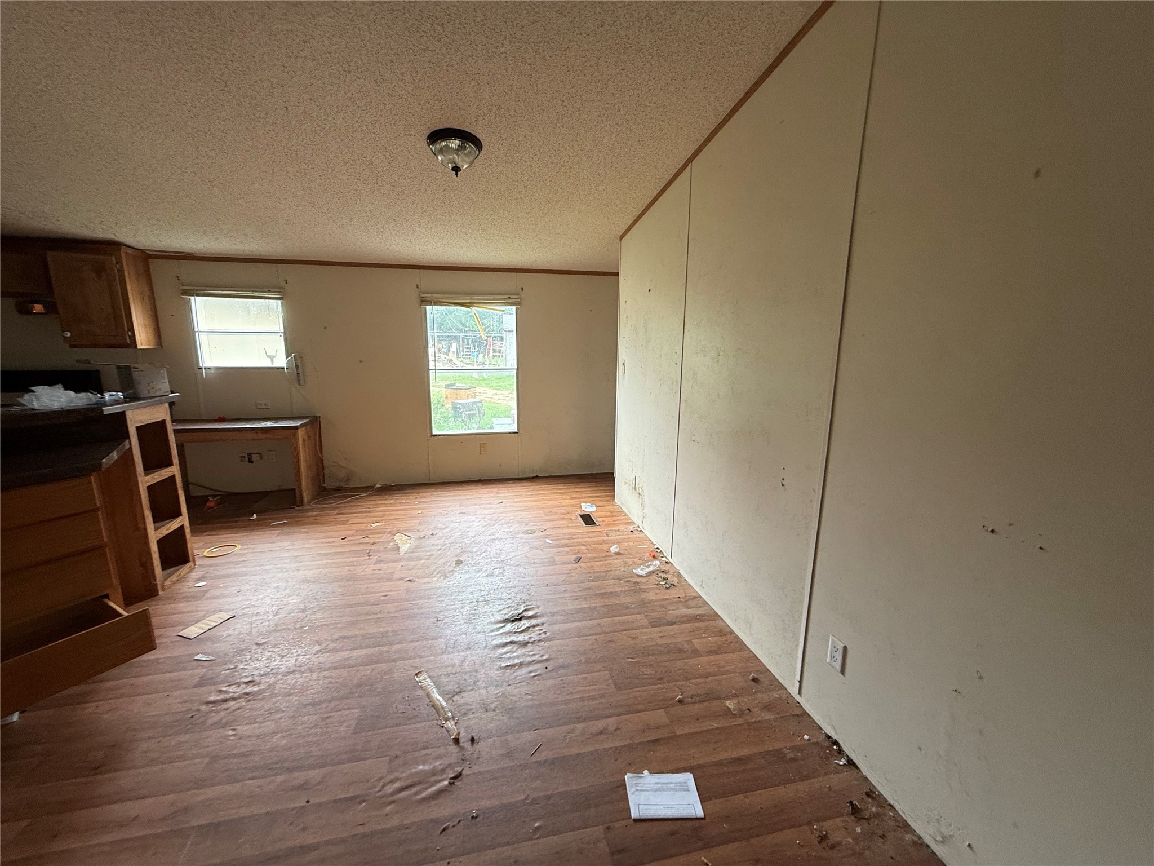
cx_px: 577
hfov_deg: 102.1
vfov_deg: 85.7
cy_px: 433
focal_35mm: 14
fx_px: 467
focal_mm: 2.22
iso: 125
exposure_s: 1/99
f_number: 2.2
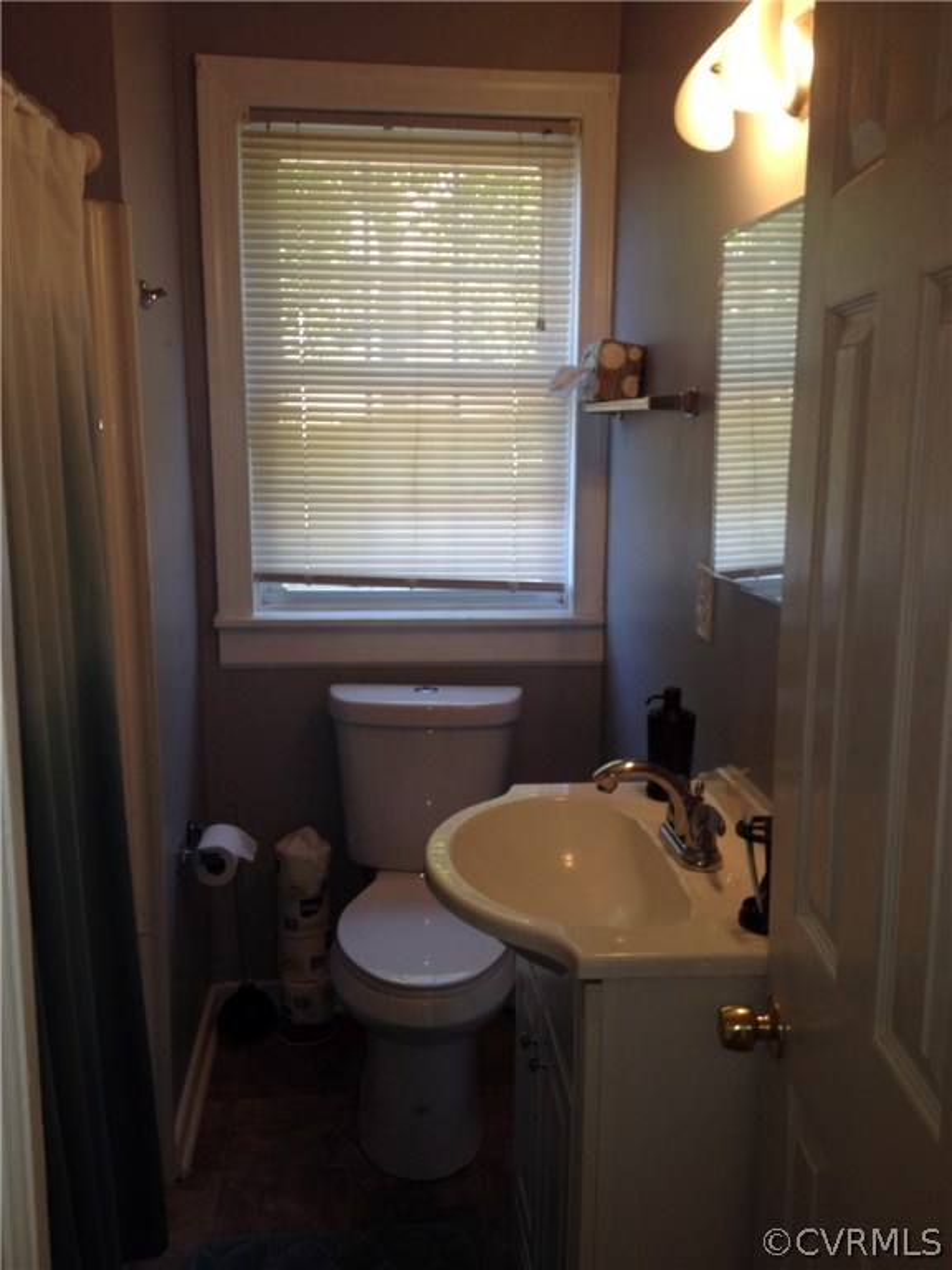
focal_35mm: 35
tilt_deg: -14.0
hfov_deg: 40.7
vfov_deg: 52.6
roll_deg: -0.6
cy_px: 635
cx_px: 476
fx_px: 1283
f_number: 2.4
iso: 50
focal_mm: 4.28
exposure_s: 1/33
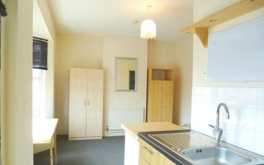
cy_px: 91
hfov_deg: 70.4
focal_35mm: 26
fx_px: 187
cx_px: 130
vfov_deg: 47.5
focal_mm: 4.3
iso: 400
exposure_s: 1/50
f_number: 3.3
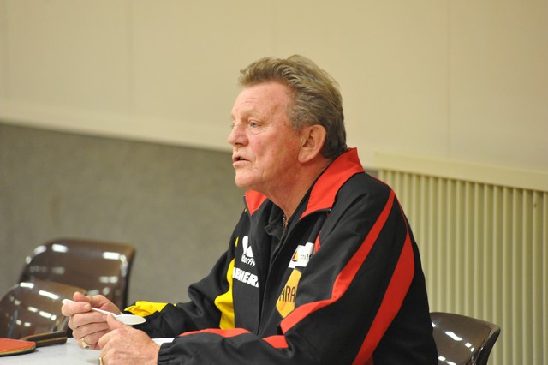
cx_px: 274
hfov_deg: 10.3
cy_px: 182
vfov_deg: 6.9
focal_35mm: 200
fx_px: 3043
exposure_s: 1/100
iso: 6400
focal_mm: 200
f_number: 5
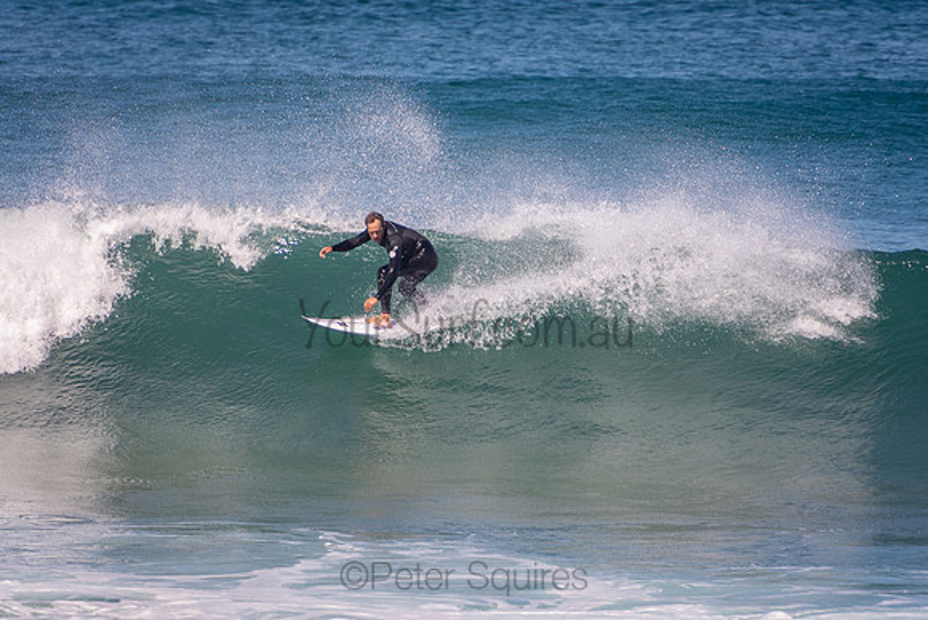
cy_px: 310
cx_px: 464
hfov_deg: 3.4
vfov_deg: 2.3
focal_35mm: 600
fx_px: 15470
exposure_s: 1/1250
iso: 220
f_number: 5.6
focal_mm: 400
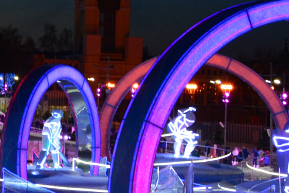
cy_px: 57
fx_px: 1204
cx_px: -240
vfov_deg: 9.1
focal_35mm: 150
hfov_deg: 12.4
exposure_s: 1/15
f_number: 8
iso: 640
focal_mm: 24
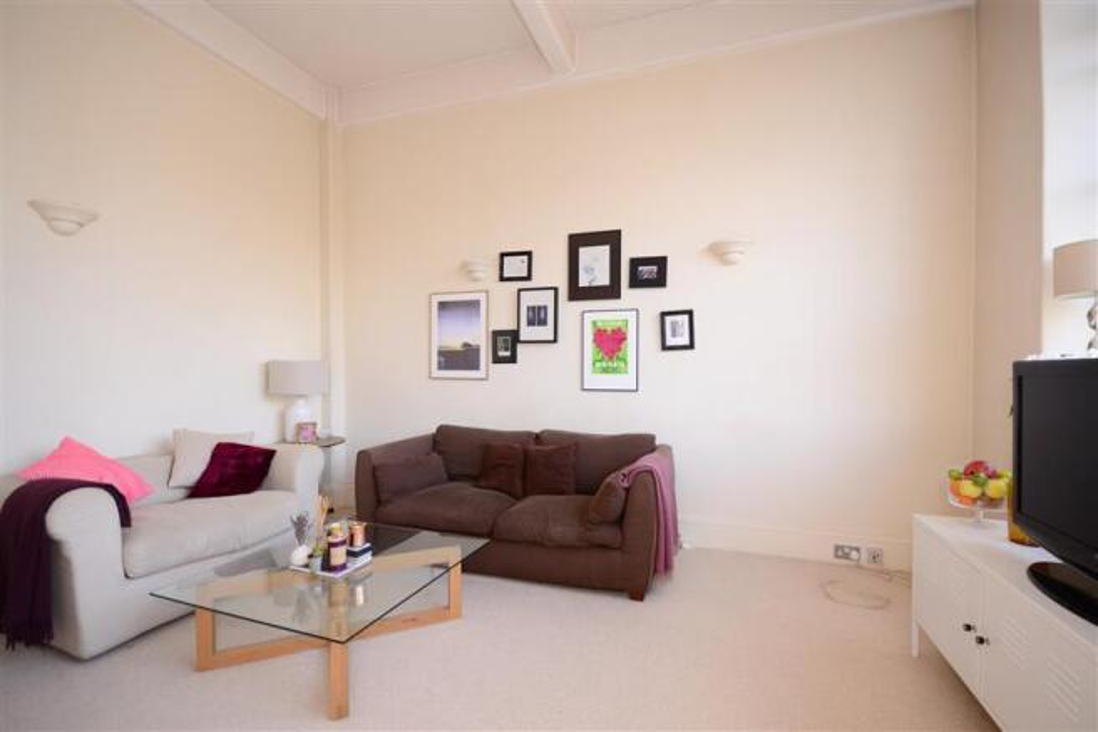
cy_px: 366
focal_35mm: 15
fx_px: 457
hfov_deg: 100.4
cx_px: 549
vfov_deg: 77.3
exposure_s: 1/50
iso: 400
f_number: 5.6
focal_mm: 10
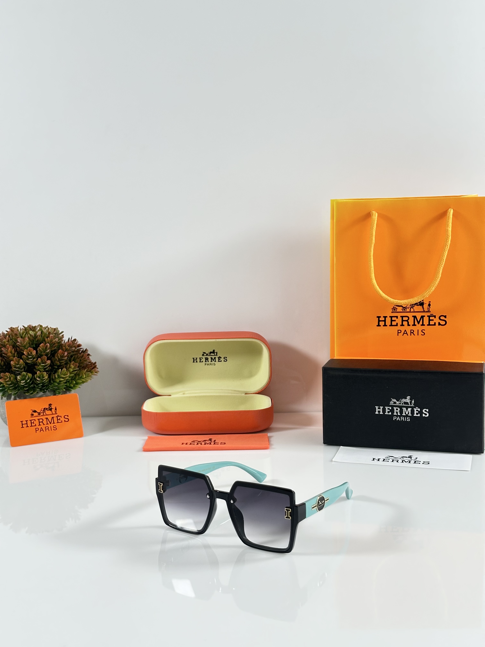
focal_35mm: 48
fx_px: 897
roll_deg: +1.2
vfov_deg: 39.7
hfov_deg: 30.3
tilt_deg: -9.3
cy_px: 324
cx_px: 242
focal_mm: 6.86
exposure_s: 1/75
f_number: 1.78
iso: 80
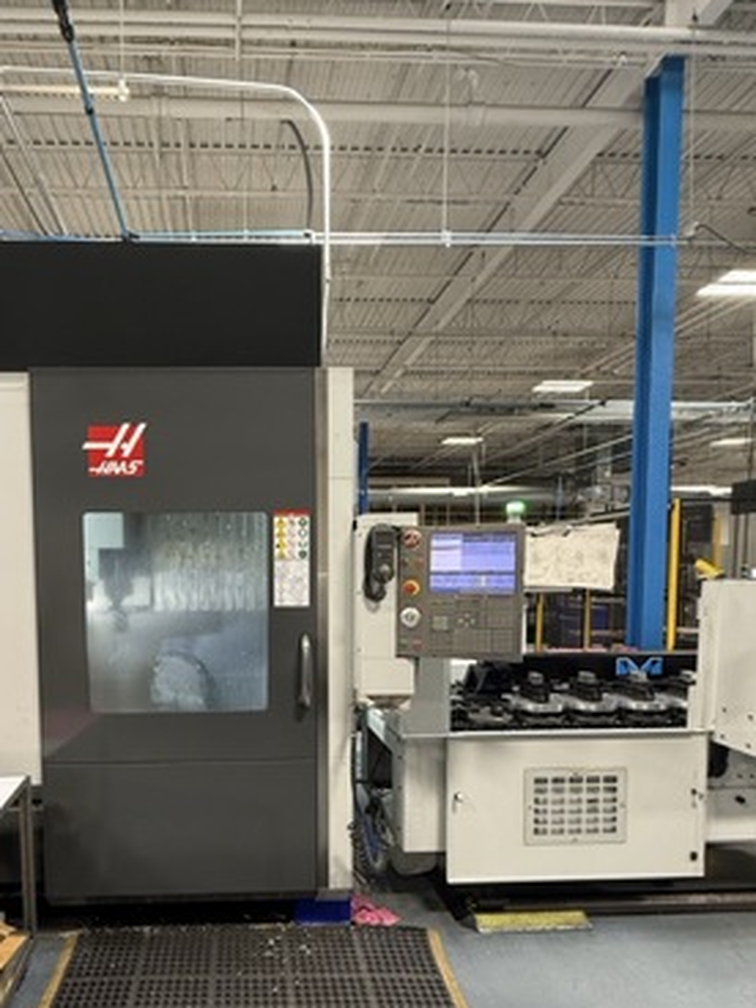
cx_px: 245
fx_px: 553
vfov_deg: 83.4
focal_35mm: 19
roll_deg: -0.3
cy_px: 614
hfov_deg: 66.6
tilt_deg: -3.6
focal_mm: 2.22
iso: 200
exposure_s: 1/60
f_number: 2.2
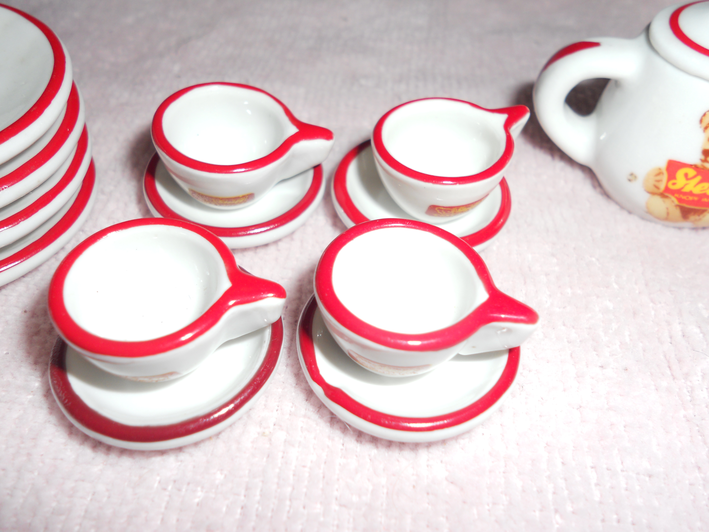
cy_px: 266
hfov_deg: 56.8
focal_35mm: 32
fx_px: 655
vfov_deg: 44.2
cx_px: 354
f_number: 8.8
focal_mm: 5.8
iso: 80
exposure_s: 1/25
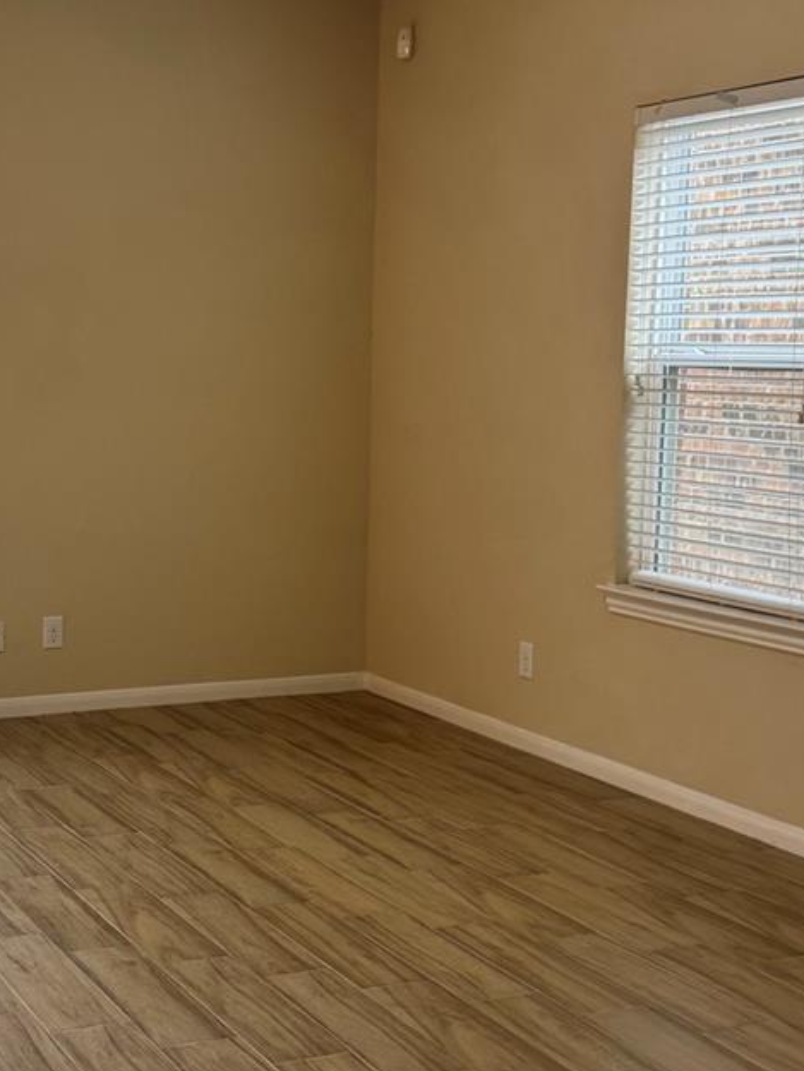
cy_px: 601
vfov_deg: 32.7
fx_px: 1827
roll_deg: -0.1
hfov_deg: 24.3
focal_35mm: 59
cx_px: 130
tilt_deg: -10.3
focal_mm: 6.76
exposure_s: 1/60
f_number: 1.78
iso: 125
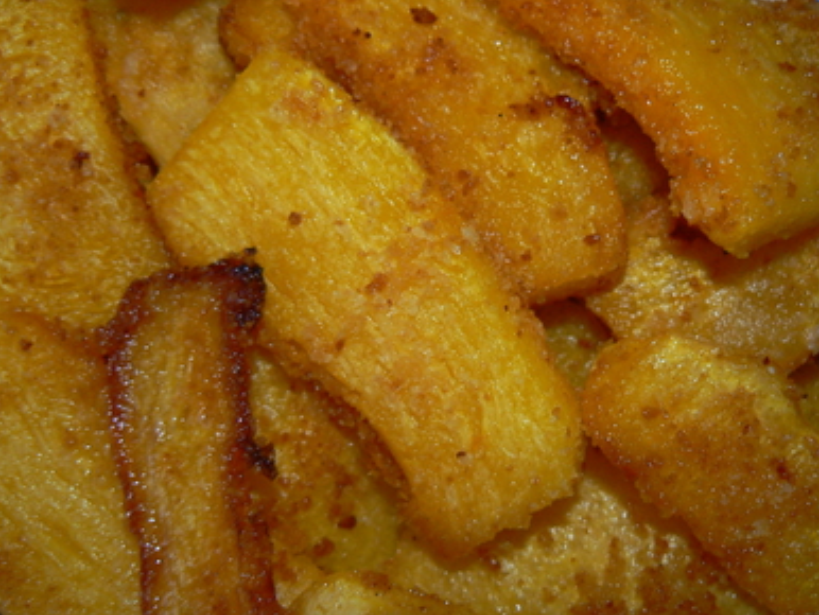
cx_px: 420
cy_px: 299
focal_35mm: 42
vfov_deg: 34.4
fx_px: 994
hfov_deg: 44.8
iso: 100
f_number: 2.8
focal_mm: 6
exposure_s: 1/30
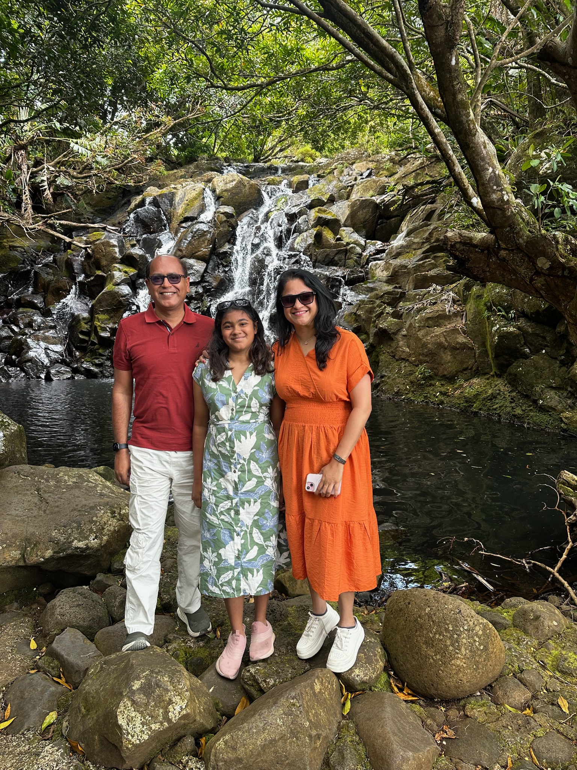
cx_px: 288
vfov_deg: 71.6
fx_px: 533
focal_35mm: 24
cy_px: 385
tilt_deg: -6.9
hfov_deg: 56.8
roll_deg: +0.1
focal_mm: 6.86
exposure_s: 1/121
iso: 80
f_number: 1.78
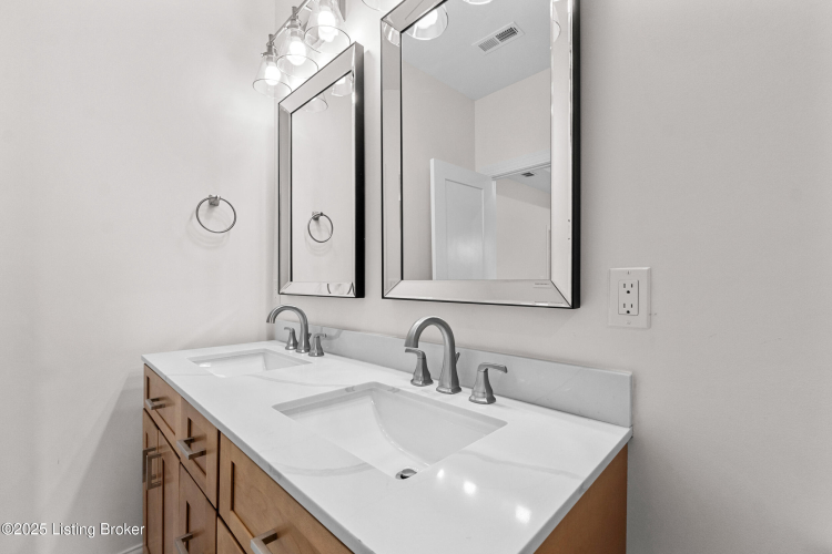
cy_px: 277
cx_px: 416
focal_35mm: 15
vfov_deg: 77.3
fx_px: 347
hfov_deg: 100.4
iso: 400
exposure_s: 1/6
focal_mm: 10
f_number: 10
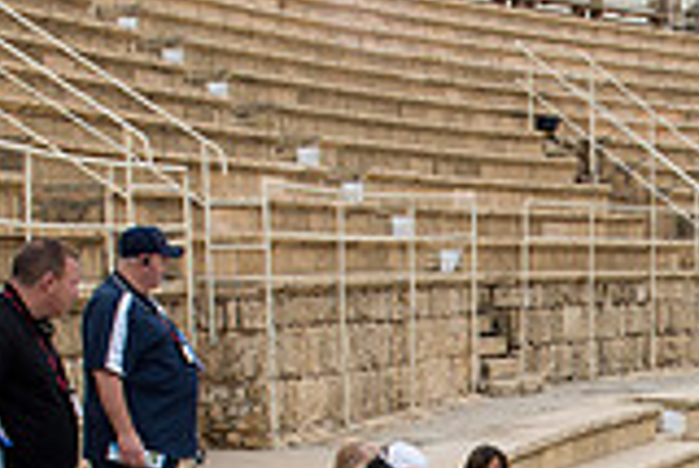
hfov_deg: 22.0
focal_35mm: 87
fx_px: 1691
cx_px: 778
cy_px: 597
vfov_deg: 15.1
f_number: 3.5
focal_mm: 24
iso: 100
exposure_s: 1/320
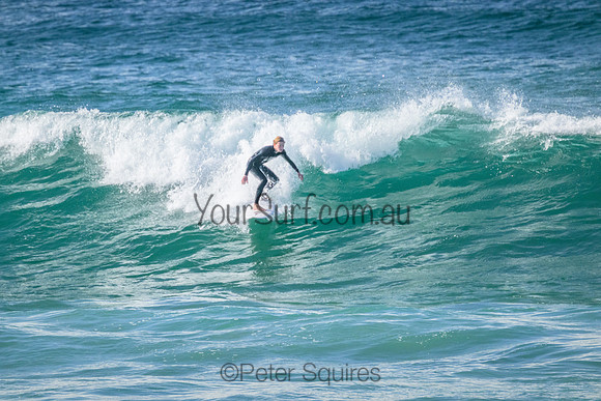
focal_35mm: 800
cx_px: 300
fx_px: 13358
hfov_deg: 2.6
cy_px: 200
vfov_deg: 1.7
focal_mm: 800
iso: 3600
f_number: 11
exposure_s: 1/1600
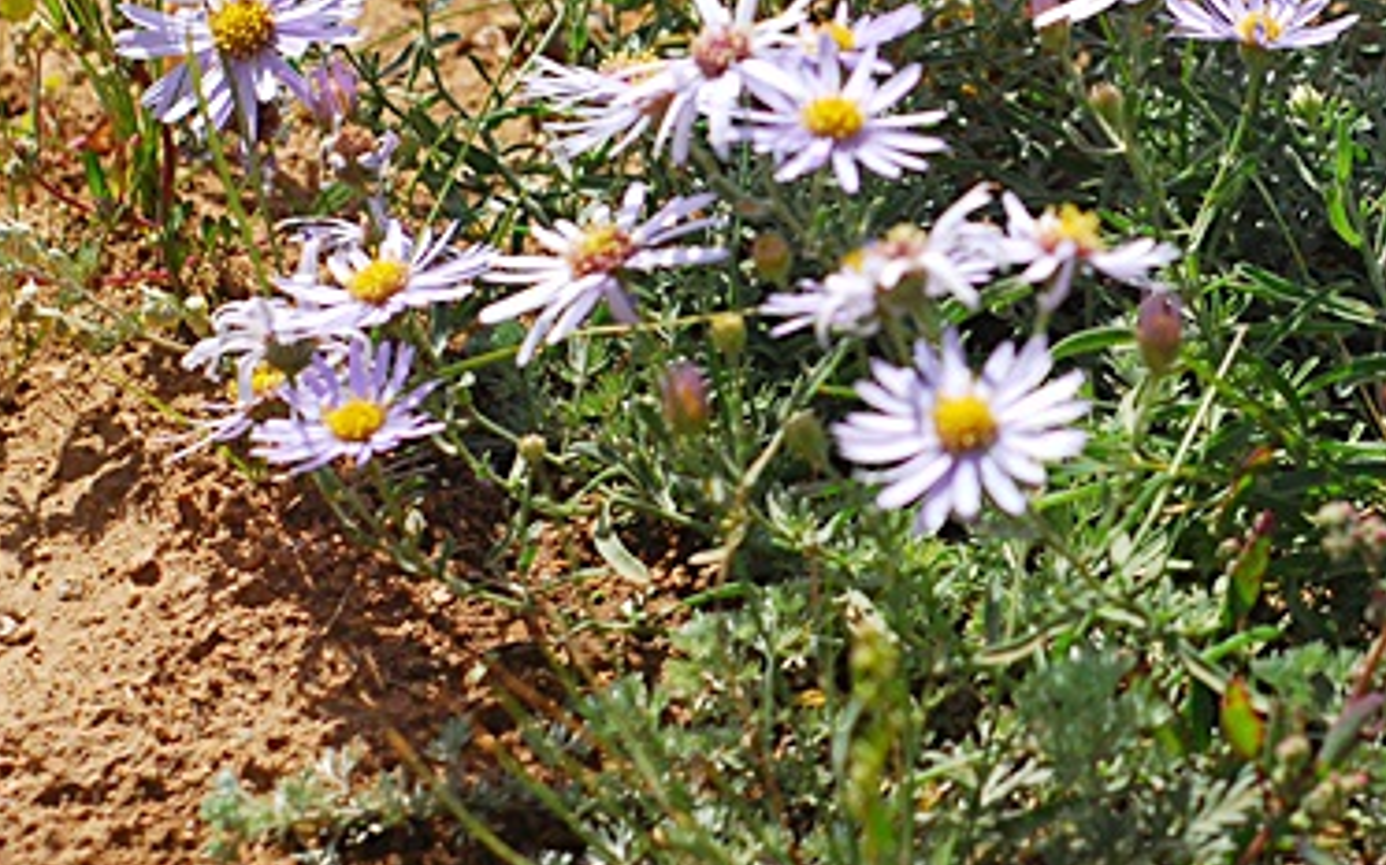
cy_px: 48
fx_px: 6194
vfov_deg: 8.0
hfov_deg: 12.6
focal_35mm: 164
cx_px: 1397
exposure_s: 1/2500
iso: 400
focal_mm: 50
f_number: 5.6
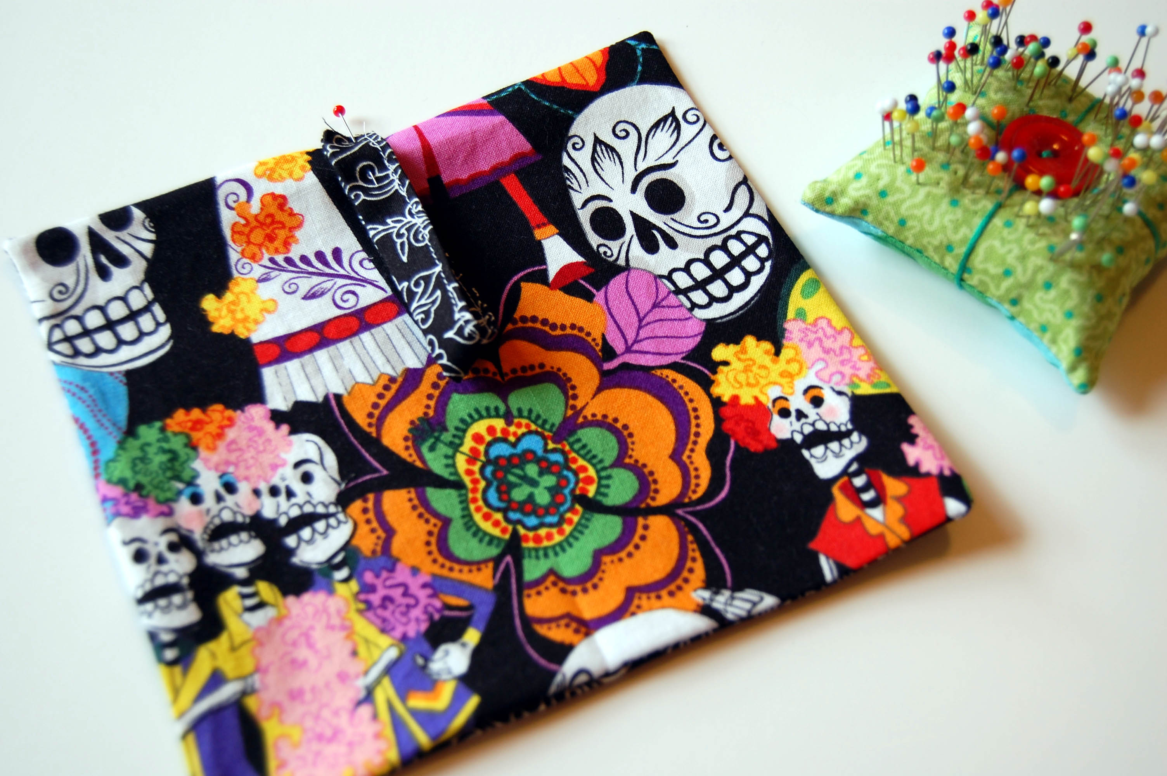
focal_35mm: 46
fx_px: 1506
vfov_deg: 28.9
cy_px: 388
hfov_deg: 42.4
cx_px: 584
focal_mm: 31
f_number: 4.5
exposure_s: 1/15
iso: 200
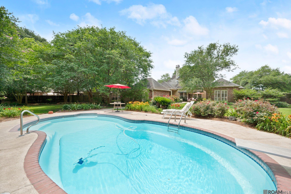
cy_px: 97
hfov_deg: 104.3
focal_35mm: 14
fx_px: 113
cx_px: 146
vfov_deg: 81.1
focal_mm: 14
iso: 320
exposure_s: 1/500
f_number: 9
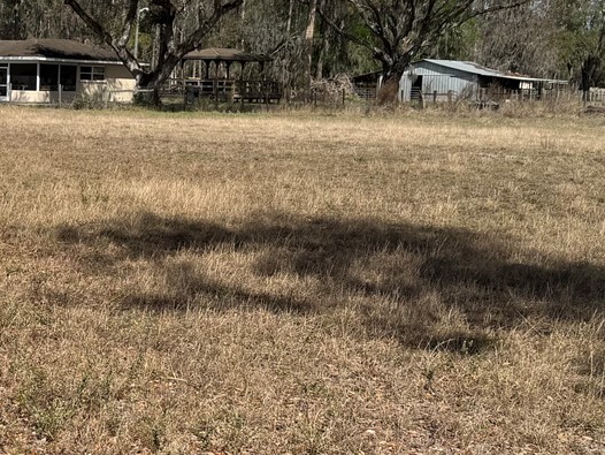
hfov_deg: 25.6
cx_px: 36
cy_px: 241
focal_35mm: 73
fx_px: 1276
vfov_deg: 20.2
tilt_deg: -8.6
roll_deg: -1.4
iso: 80
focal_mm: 6.76
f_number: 1.78
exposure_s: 1/6410
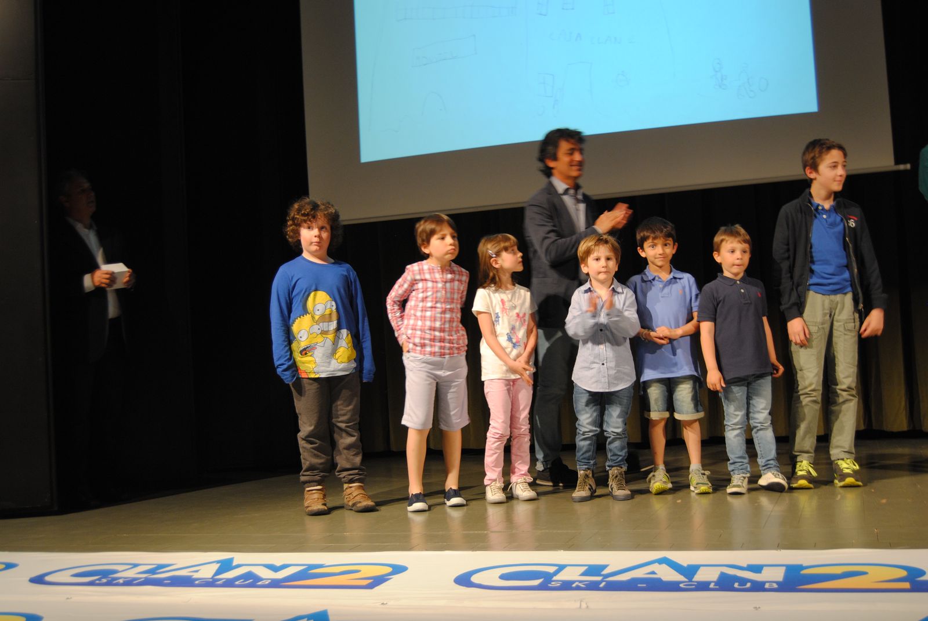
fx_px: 1084
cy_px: 310
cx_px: 464
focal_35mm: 42
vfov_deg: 32.0
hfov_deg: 46.3
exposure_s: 1/30
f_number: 4
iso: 280
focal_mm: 28
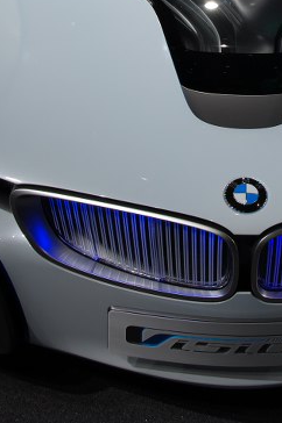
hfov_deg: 14.3
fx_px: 1118
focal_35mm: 95
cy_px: 3
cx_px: 238
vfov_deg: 20.8
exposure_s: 1/320
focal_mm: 30
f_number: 9
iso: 200
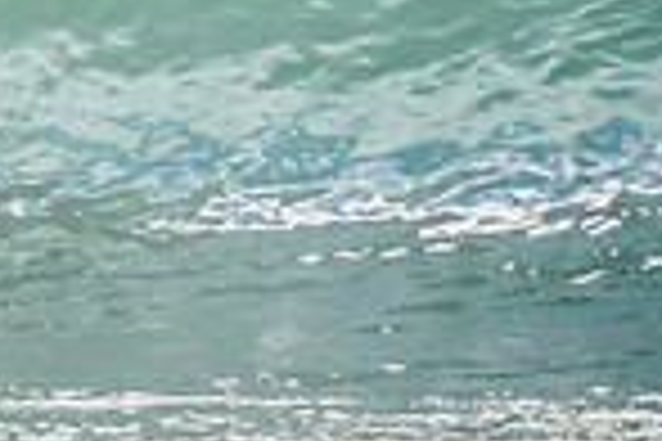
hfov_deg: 0.9
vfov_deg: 0.6
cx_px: -162
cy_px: -232
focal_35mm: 2372
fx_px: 43615
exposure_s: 1/2000
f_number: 5.6
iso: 360
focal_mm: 400
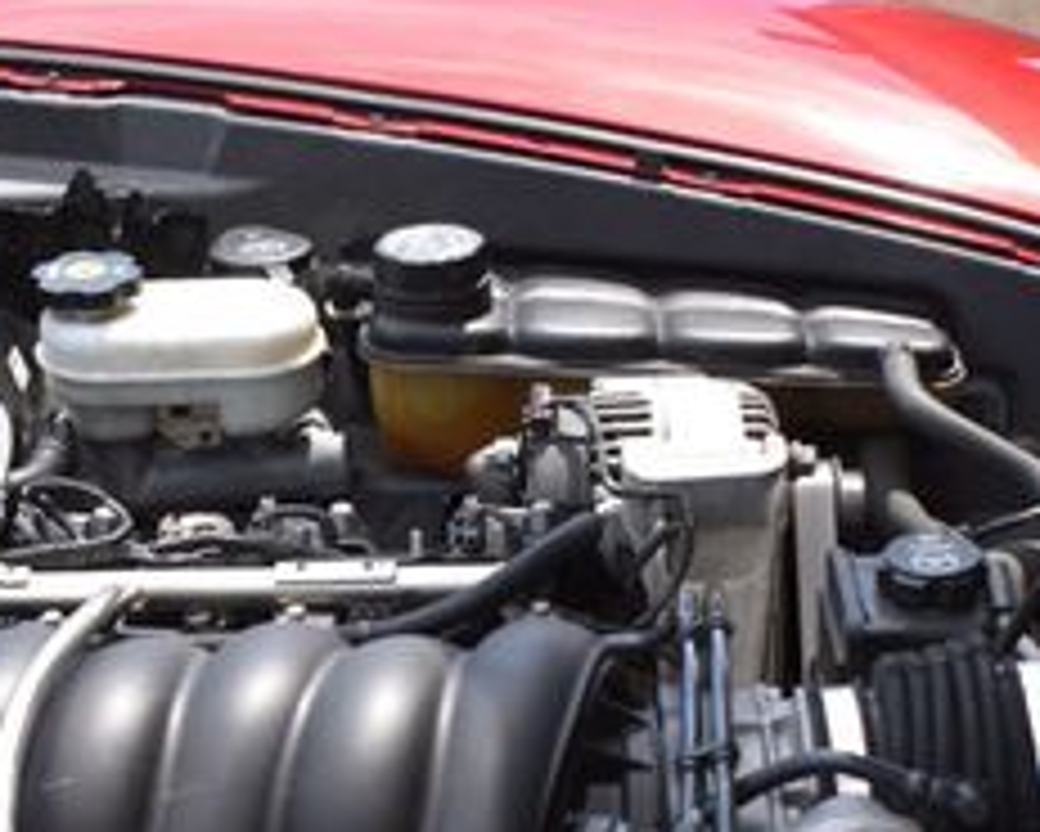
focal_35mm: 105
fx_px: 3243
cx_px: 513
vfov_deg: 14.3
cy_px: 904
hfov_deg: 18.2
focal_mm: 27
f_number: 7.1
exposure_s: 1/320
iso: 200
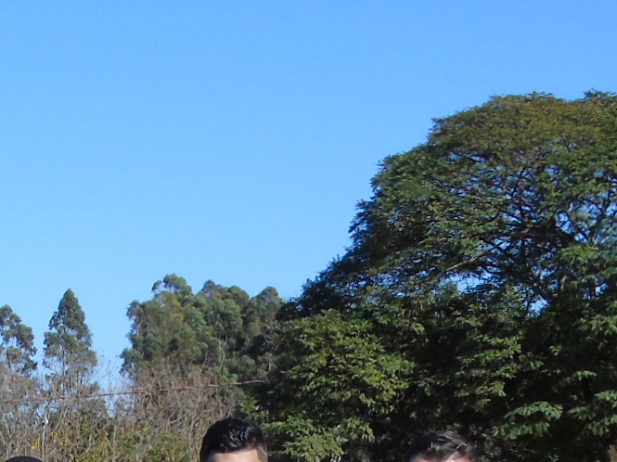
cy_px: 789
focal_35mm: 156
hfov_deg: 12.6
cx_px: 44
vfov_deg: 9.1
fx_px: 2779
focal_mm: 7.1
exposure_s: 1/640
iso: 80
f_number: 3.9
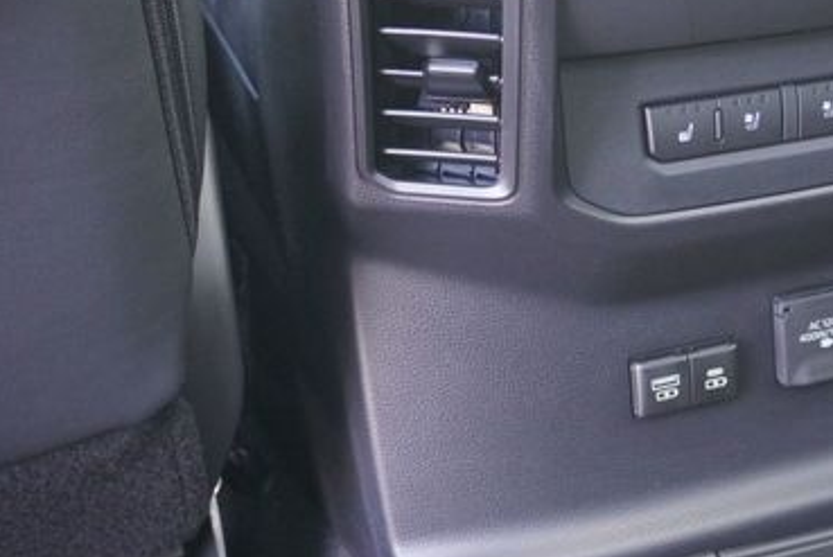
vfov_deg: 22.5
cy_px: 126
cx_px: 702
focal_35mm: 60
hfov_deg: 32.2
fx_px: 1387
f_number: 4.5
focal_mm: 23
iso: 4000
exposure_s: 1/160
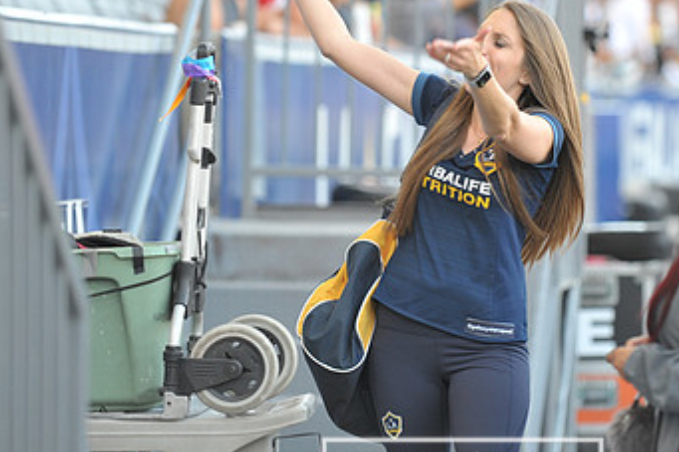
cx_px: 462
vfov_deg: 5.0
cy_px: 165
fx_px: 5128
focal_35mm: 272
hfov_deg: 7.6
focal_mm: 160
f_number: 2.8
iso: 800
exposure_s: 1/500
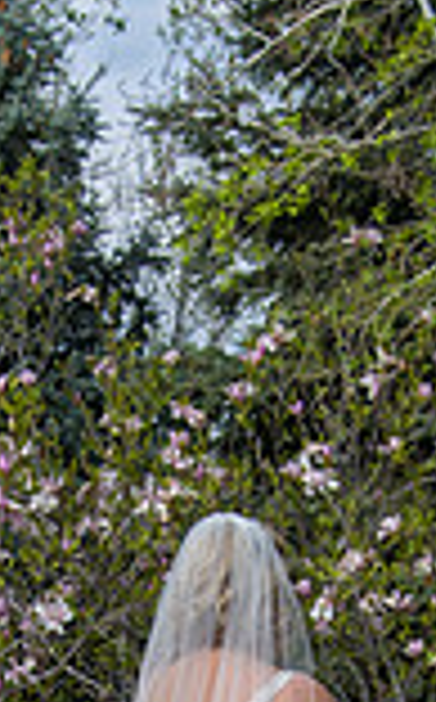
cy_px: 958
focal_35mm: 112
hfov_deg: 11.6
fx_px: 2137
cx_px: 229
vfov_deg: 17.3
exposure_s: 1/800
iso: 80
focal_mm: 38
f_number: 4
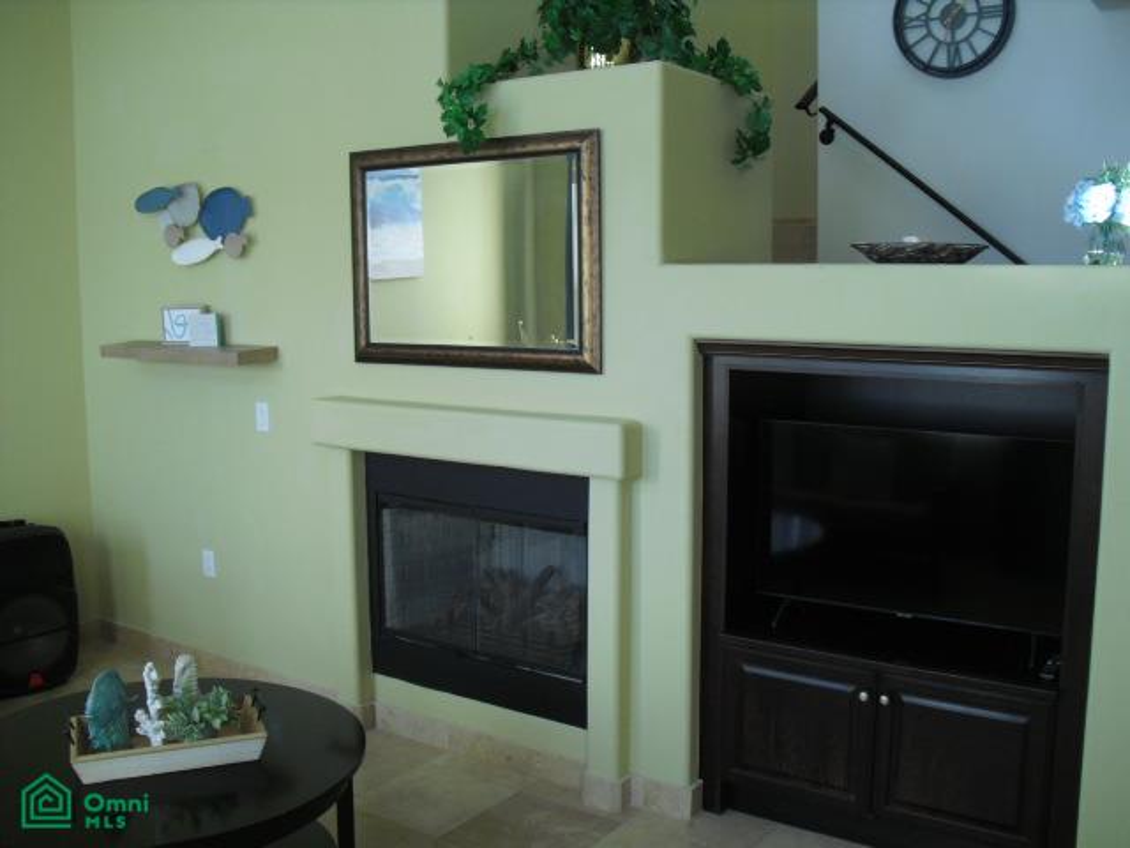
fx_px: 1175
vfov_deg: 39.7
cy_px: 424
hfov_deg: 51.4
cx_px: 565
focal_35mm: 36
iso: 200
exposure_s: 1/60
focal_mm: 6.3
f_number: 3.1
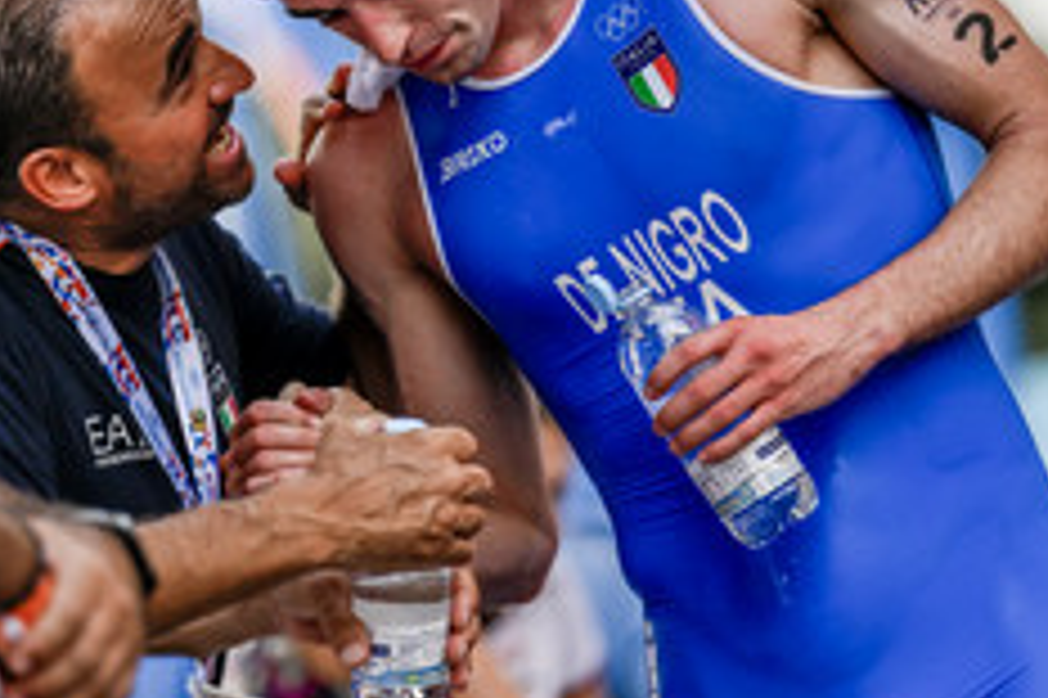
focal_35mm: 386
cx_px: 175
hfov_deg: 5.3
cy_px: 288
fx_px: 11229
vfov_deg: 3.6
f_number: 2.8
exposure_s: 1/1600
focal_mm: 200
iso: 200
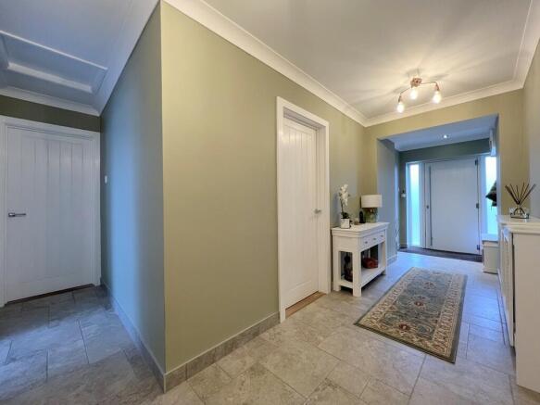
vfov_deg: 89.9
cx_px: 270
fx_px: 203
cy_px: 202
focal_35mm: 13
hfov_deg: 106.2
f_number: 1.8
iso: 200
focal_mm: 1.57
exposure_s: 1/100
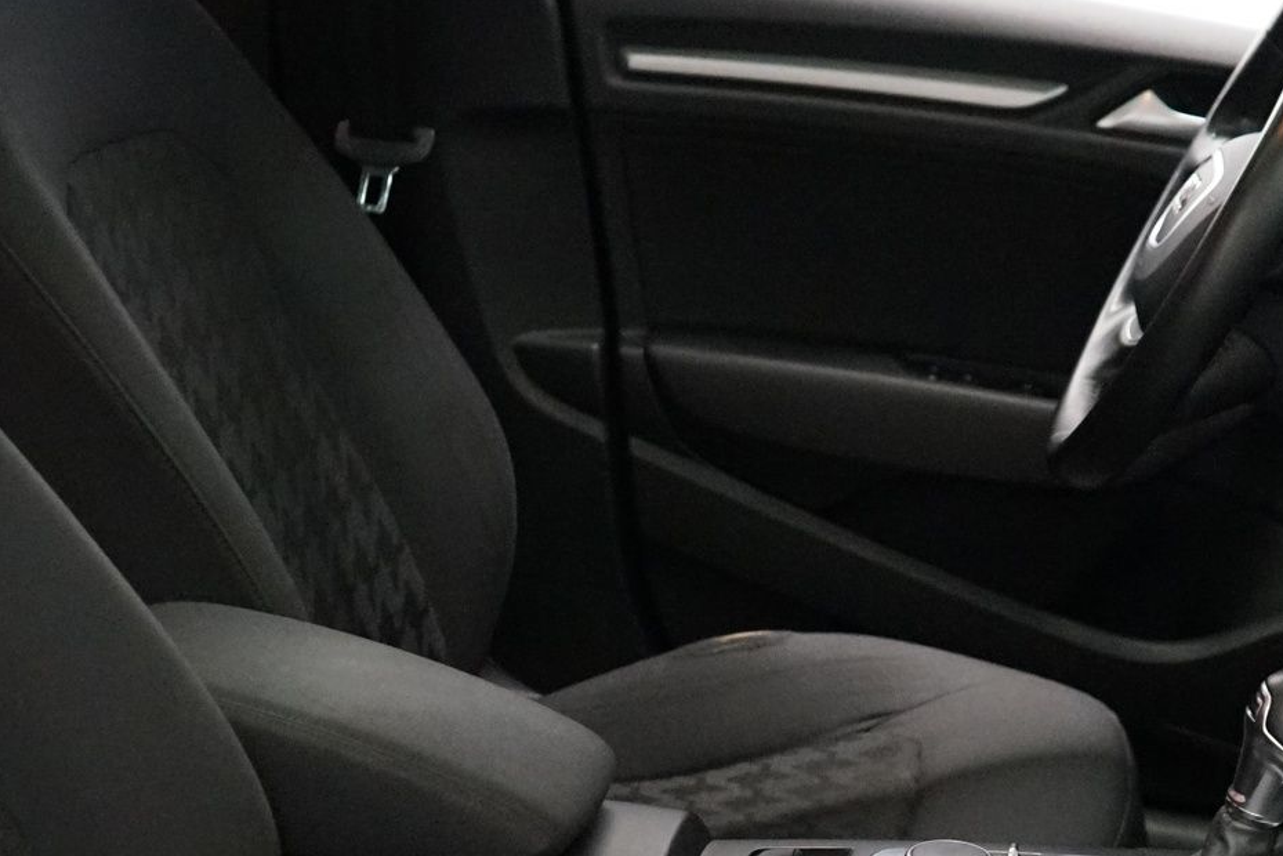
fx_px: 2781
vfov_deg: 17.4
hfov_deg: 25.9
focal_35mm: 78
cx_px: 751
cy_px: 681
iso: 6400
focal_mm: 29
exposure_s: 1/160
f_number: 3.5
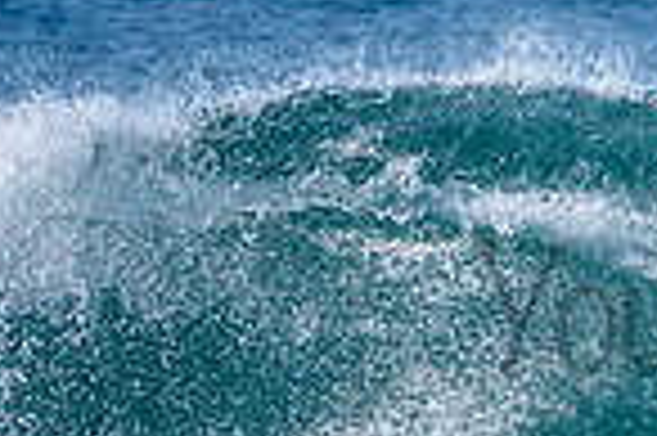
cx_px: 945
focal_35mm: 1992
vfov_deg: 0.7
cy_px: 267
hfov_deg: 1.0
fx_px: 36313
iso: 160
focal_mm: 500
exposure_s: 1/2000
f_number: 5.6
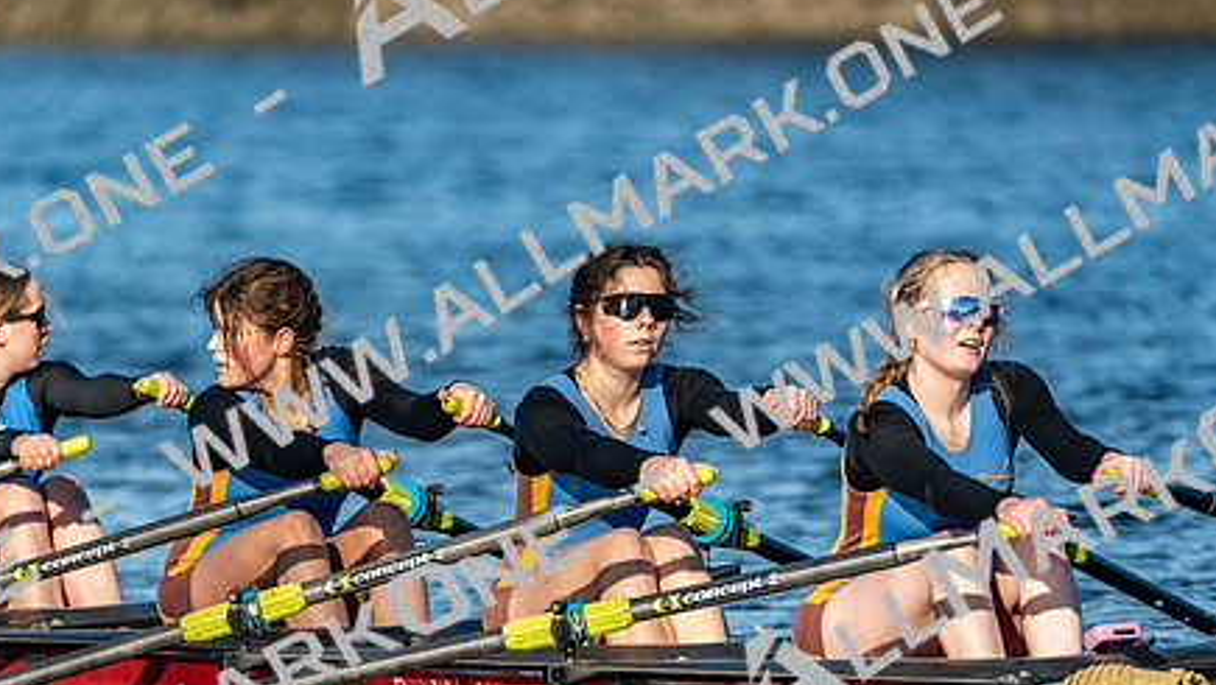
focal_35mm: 699
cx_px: 506
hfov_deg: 3.1
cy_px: 496
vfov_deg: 1.7
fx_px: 22545
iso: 500
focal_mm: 500
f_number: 6.3
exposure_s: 1/2000
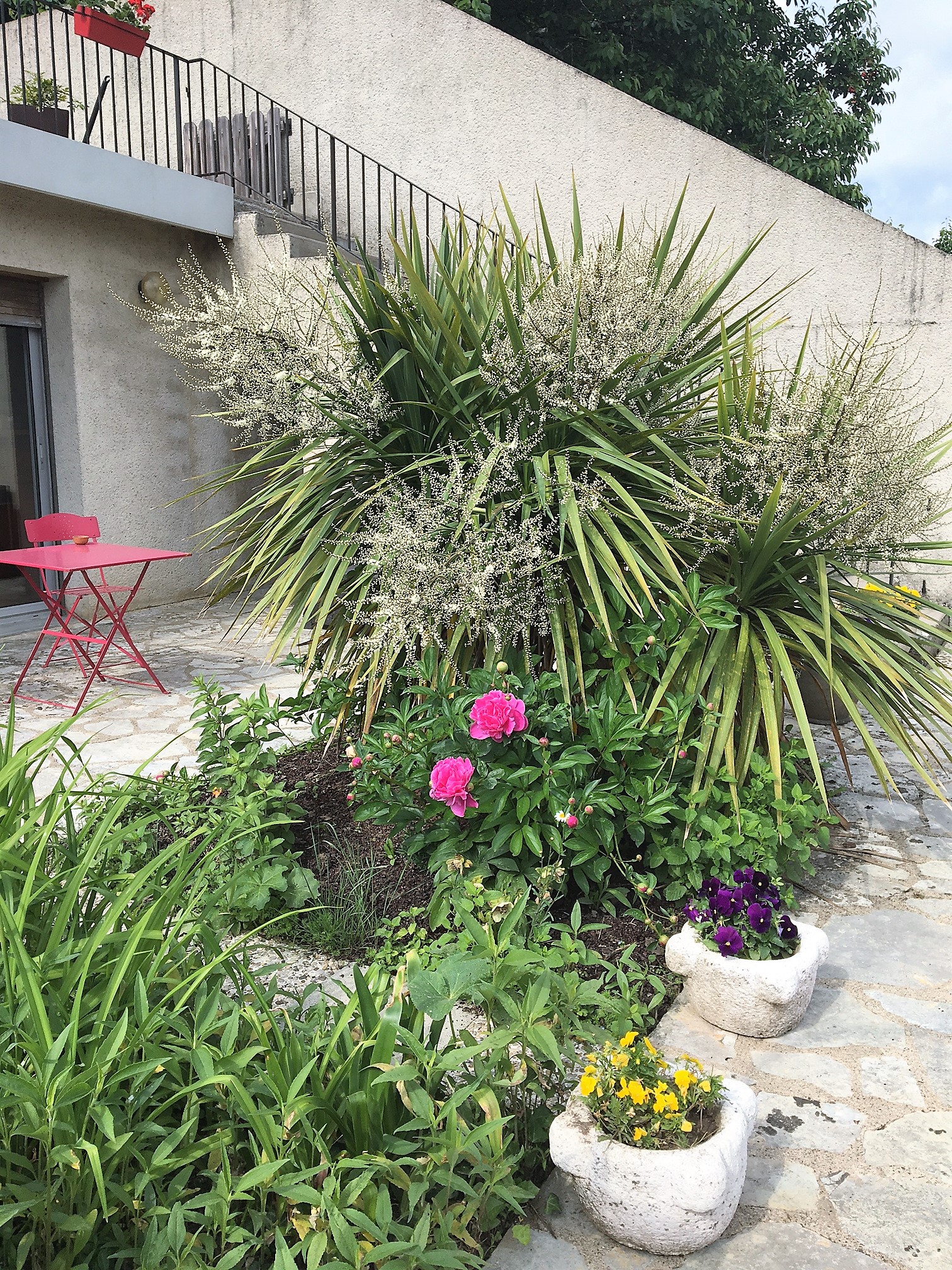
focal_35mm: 29
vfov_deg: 61.7
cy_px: 635
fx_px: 1063
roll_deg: -1.5
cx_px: 476
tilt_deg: -13.1
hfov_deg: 48.2
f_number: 2.2
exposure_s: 1/1099
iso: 25
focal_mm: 4.15
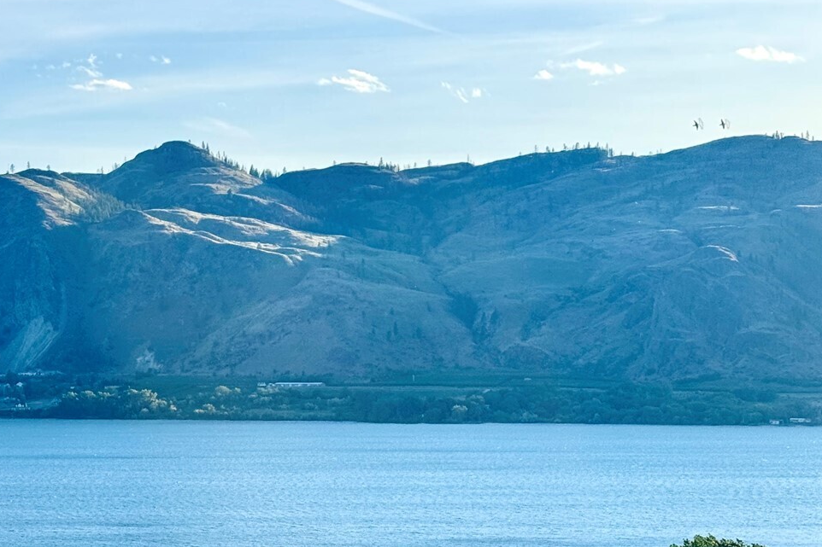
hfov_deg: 24.3
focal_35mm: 83
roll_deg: +0.3
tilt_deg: -2.6
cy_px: 420
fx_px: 1895
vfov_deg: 16.4
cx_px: 261
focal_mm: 6.76
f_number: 1.78
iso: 64
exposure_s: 1/2513
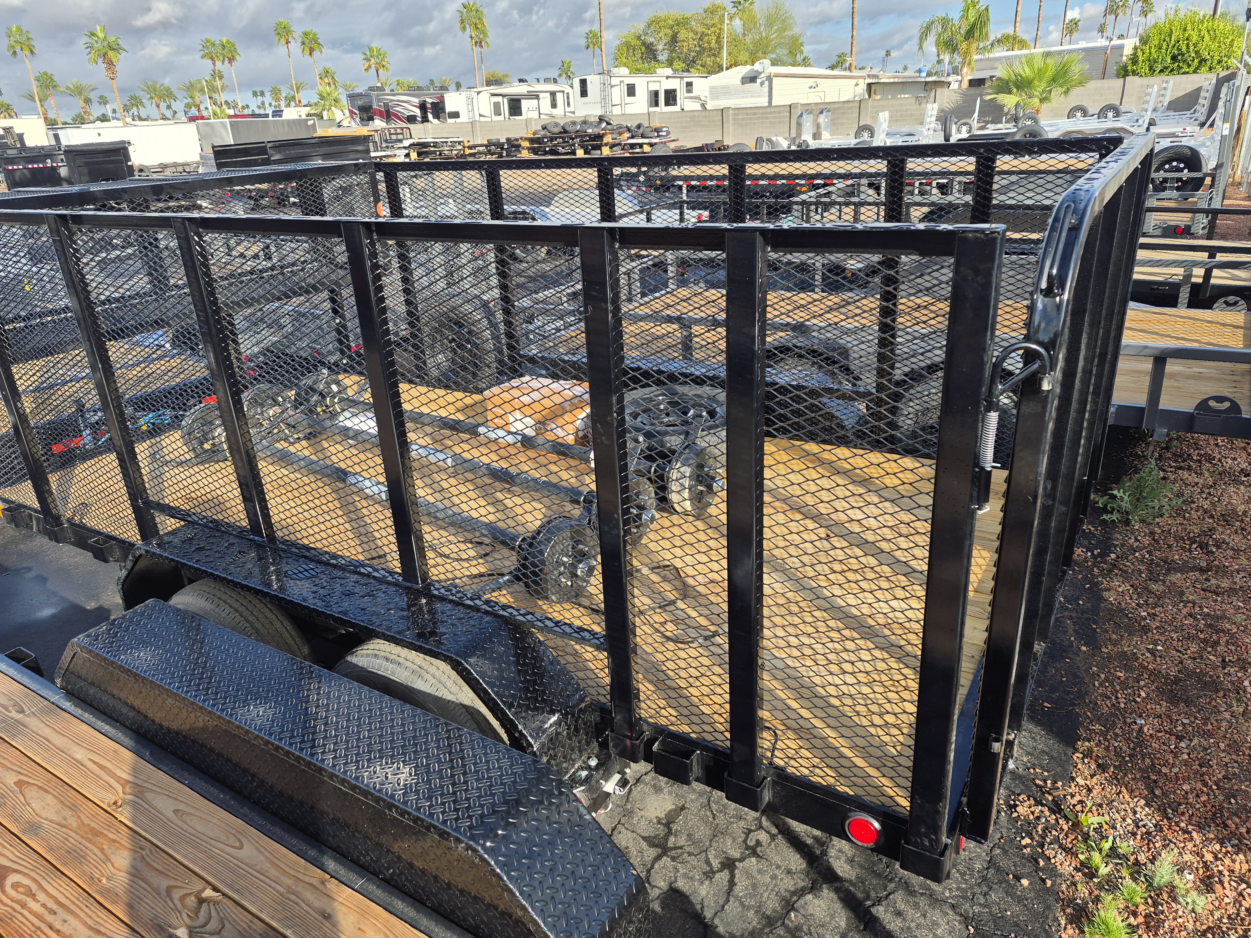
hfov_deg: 73.9
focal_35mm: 23
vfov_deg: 58.9
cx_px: 626
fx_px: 831
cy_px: 469
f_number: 1.8
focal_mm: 5.4
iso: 80
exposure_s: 1/2552
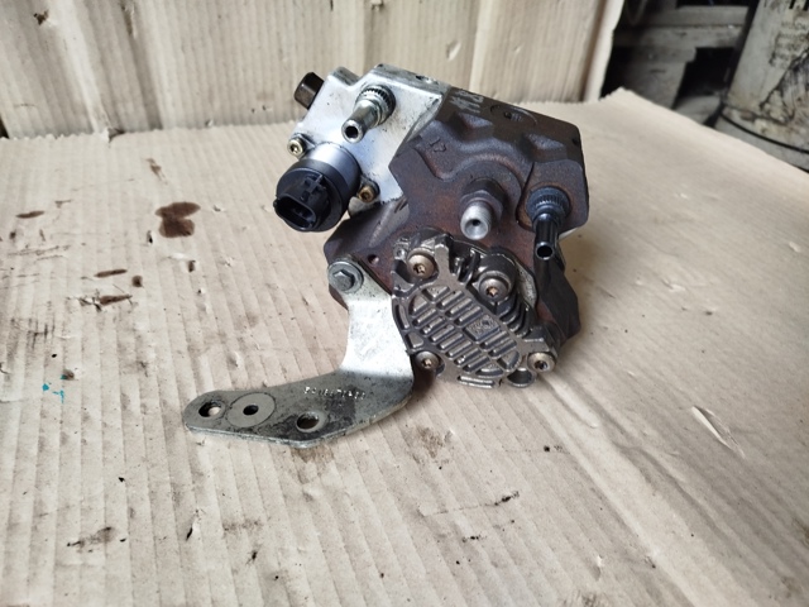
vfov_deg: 56.8
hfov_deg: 71.6
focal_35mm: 24
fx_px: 561
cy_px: 304
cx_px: 404
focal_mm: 5.31
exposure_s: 1/33
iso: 320
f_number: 1.7
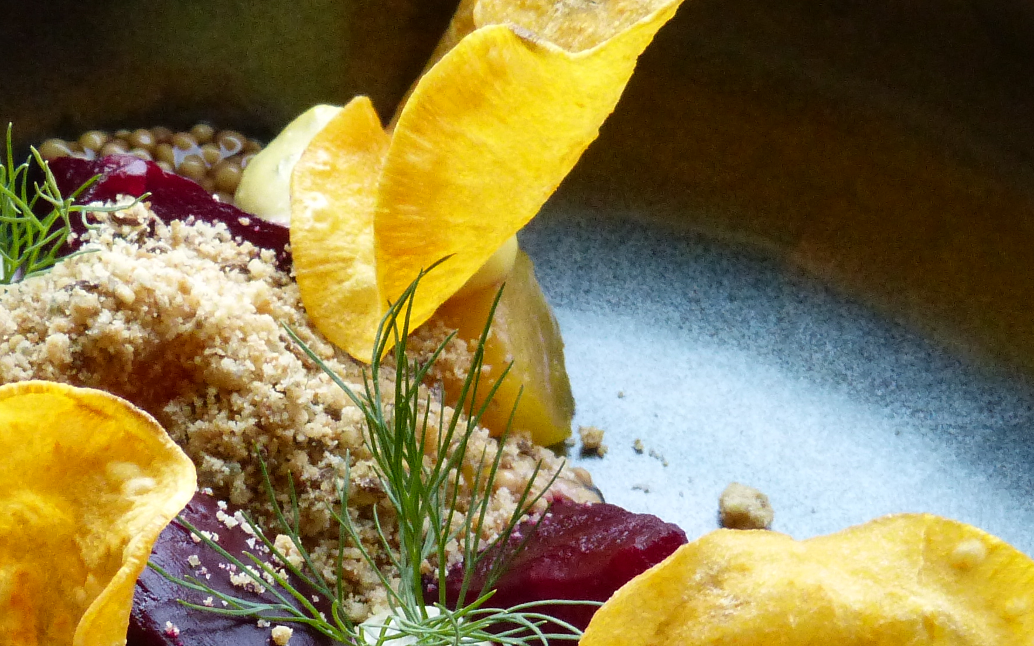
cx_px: 429
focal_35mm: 155
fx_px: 4368
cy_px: 656
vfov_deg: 8.4
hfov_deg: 13.5
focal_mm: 10
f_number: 3.2
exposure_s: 1/60
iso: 400
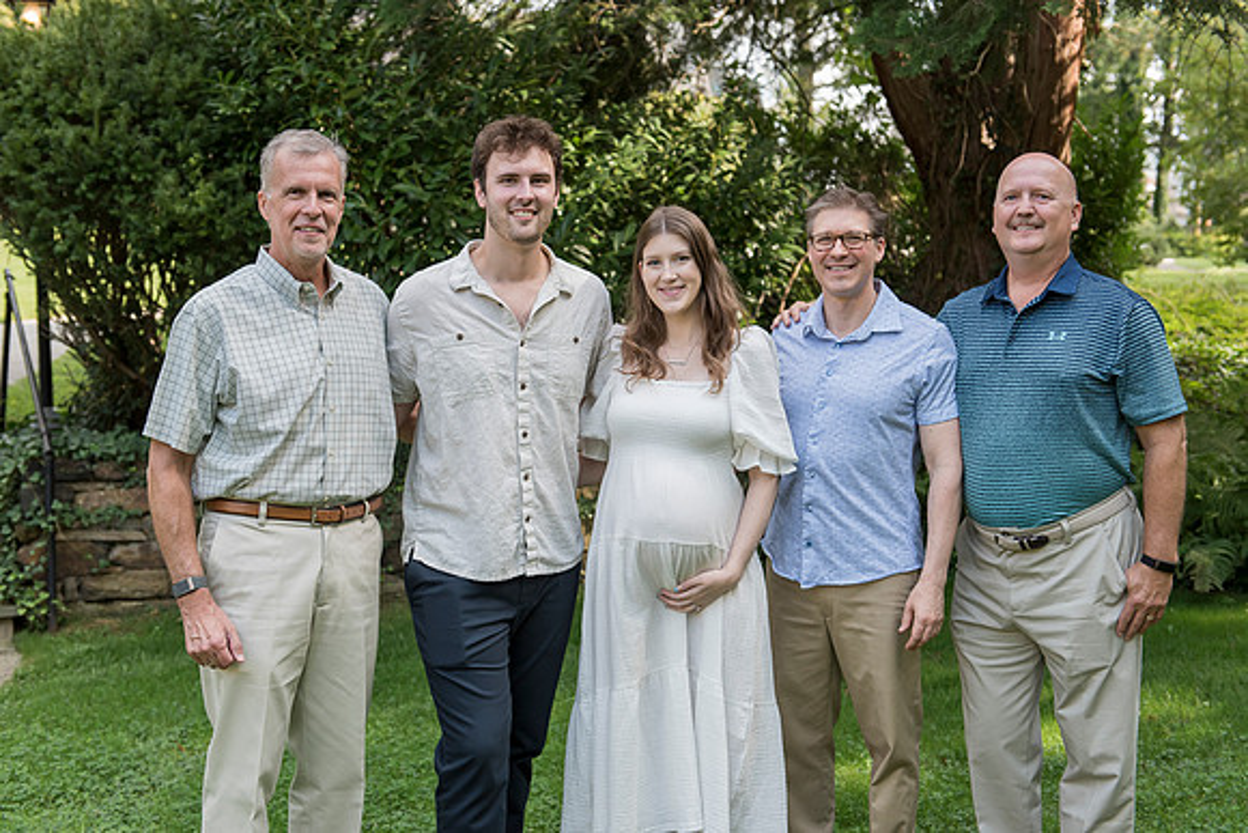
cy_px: 407
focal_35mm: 46
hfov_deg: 42.7
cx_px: 610
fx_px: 1596
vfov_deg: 29.2
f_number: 4
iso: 640
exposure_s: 1/800
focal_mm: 45
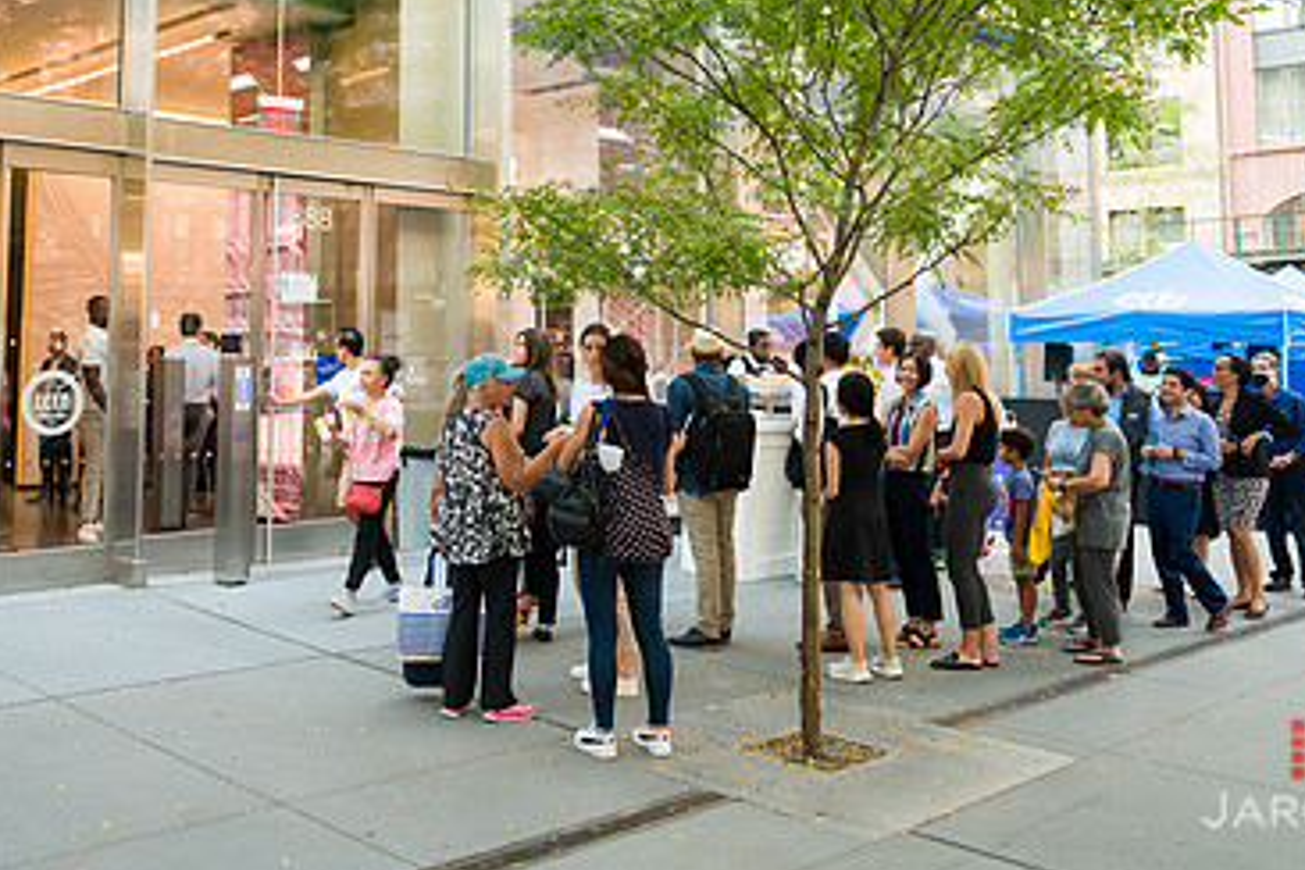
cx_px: 510
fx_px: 1377
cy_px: 218
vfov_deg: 34.3
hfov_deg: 50.3
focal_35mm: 38
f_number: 3.2
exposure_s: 1/500
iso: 800
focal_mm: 24
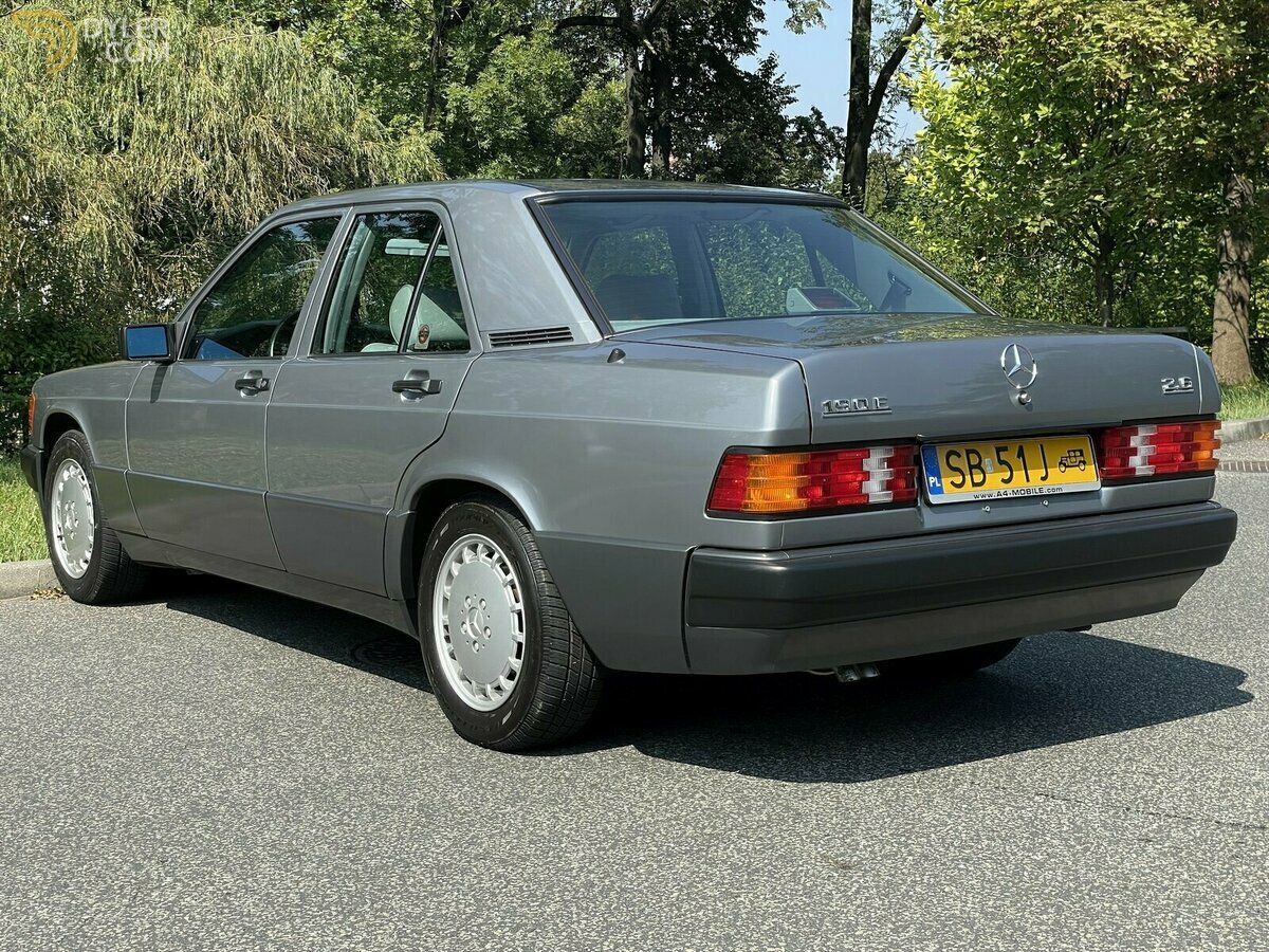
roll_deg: -0.5
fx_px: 1906
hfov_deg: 36.8
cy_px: 476
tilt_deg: -6.5
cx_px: 634
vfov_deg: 28.0
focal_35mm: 52
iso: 25
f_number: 2
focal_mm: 6
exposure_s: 1/999
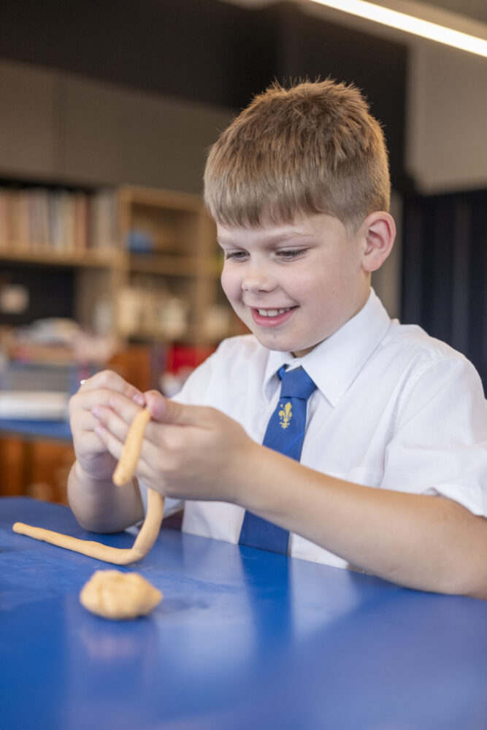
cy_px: 365
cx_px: 244
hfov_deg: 27.0
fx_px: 1014
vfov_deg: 39.6
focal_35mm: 50
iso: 640
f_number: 1.4
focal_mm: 33
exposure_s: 1/400
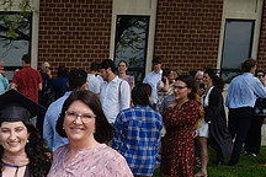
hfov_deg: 25.6
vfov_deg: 18.9
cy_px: 226
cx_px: -84
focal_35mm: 67
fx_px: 495
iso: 200
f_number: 5.6
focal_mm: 16.5
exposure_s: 1/500
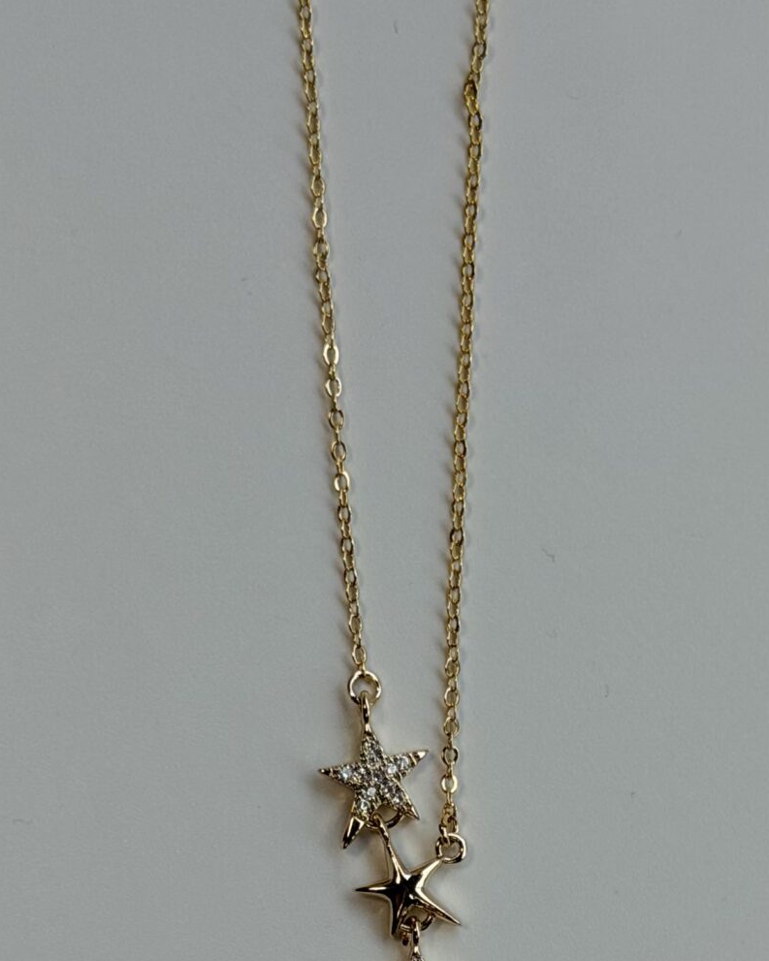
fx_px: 3442
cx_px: 437
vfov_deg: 15.5
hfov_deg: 12.7
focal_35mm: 121
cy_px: 1018
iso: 64
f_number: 1.78
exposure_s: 1/300
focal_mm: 6.76
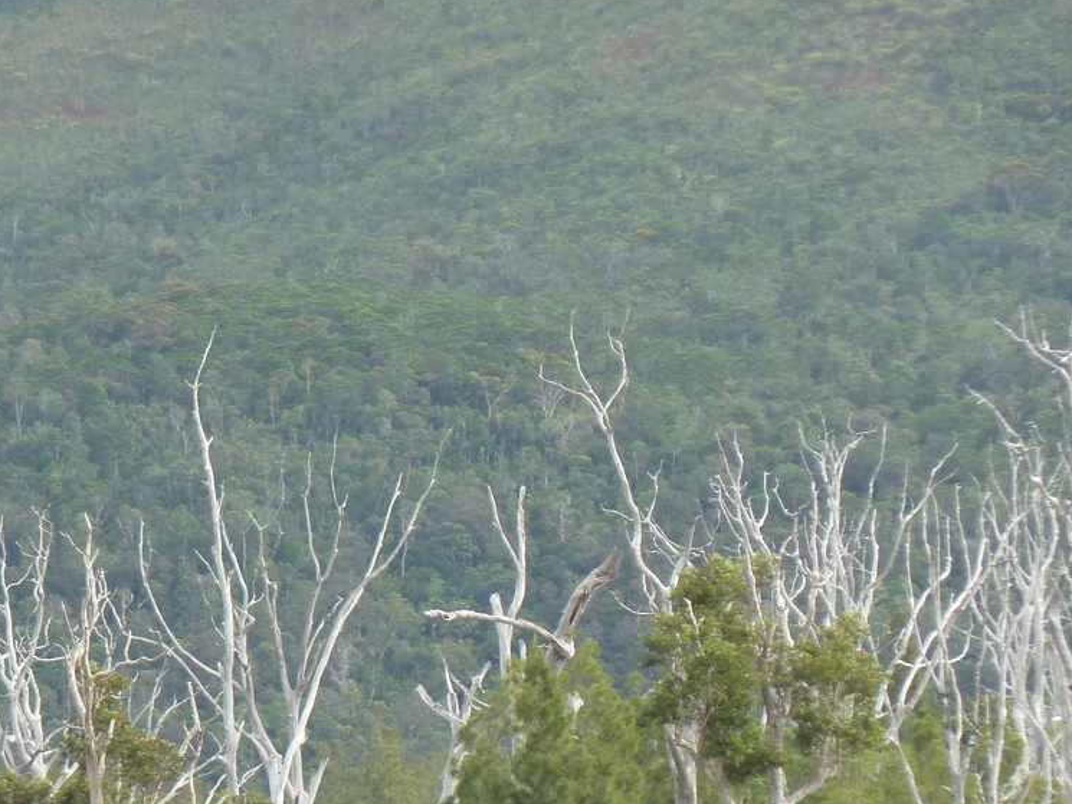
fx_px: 14960
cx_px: 350
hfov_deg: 4.1
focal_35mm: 483
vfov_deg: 3.1
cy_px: 616
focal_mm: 49.2
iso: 125
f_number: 4.9
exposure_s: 1/125
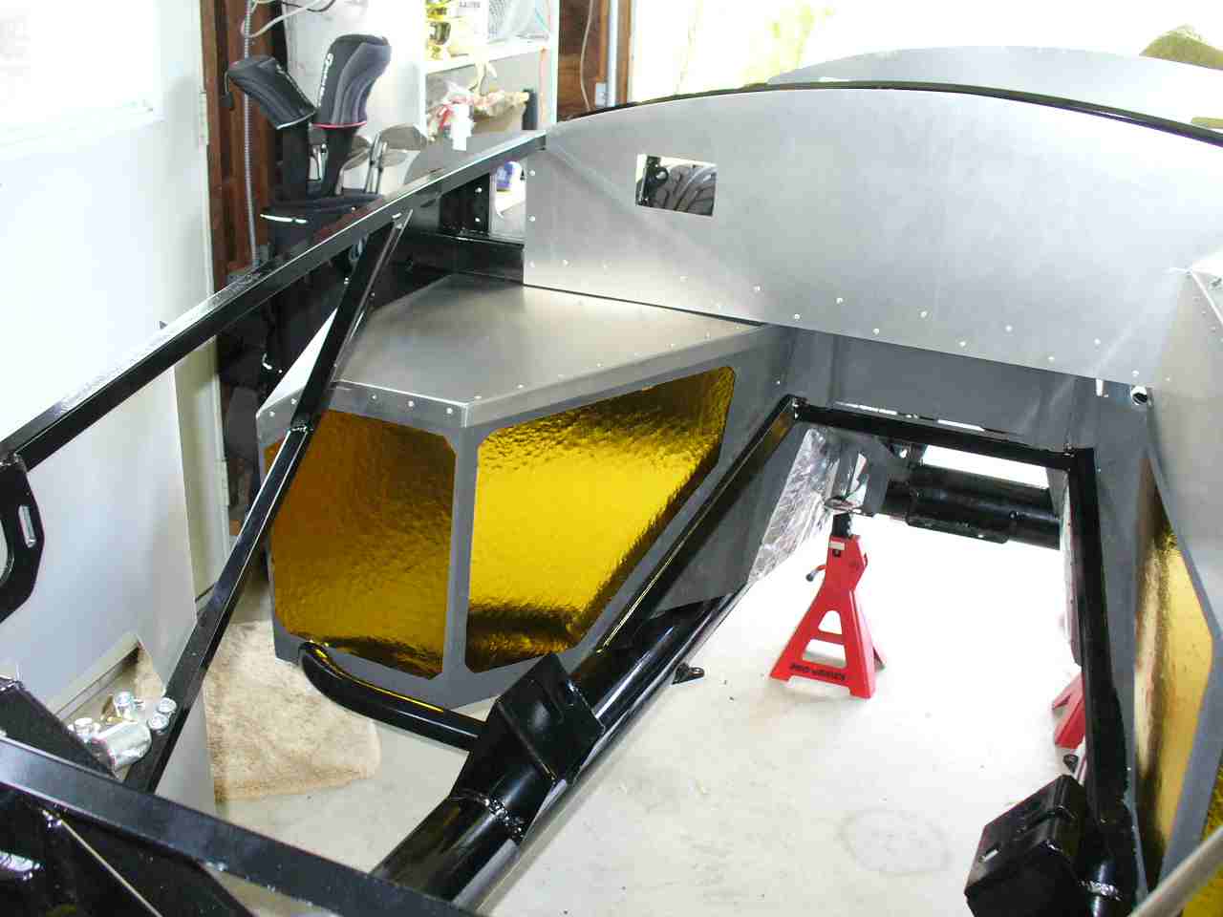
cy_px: 458
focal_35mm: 37
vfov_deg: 38.7
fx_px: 1307
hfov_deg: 50.1
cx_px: 612
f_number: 2.8
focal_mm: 6.1
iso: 250
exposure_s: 1/30
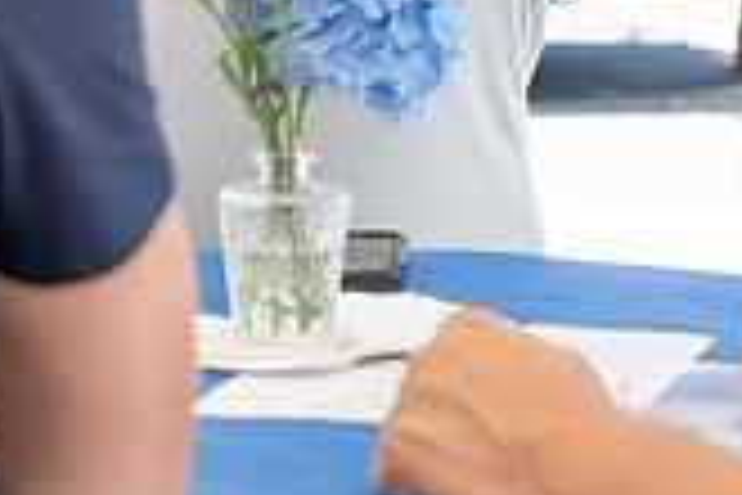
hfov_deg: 10.5
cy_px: -328
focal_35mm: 196
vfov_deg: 6.9
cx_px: 276
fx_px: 4039
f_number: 4
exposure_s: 1/200
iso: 100
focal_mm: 48
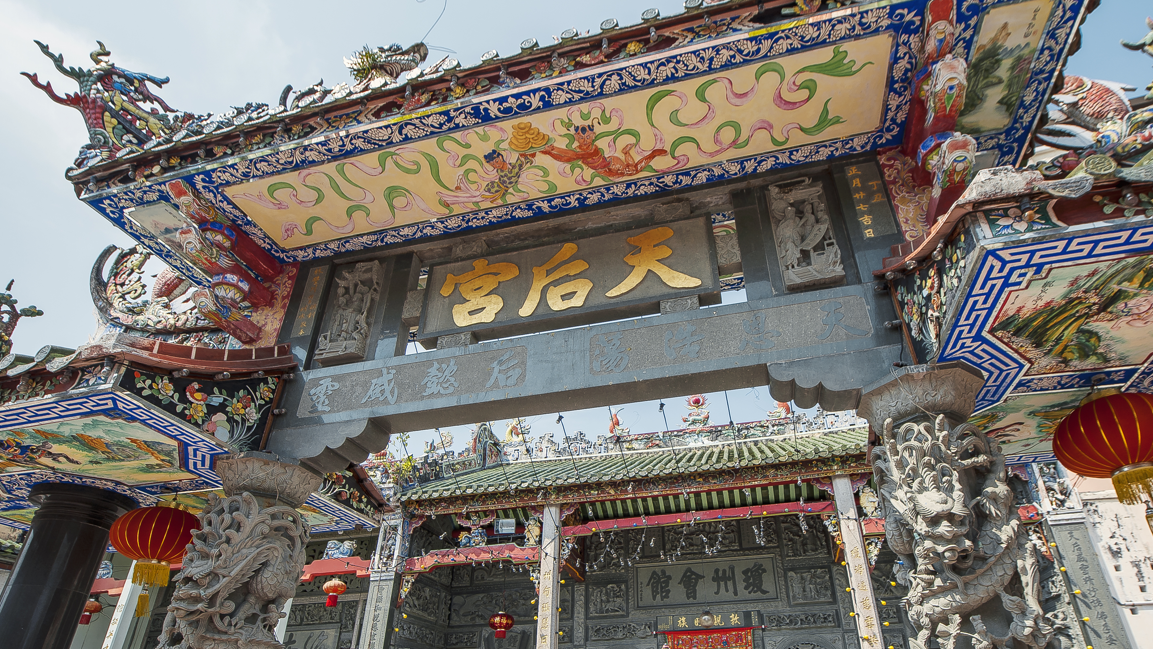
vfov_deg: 57.3
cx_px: 627
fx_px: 581
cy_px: 421
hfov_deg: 89.3
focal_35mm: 19
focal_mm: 15
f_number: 8
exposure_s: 1/250
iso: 200
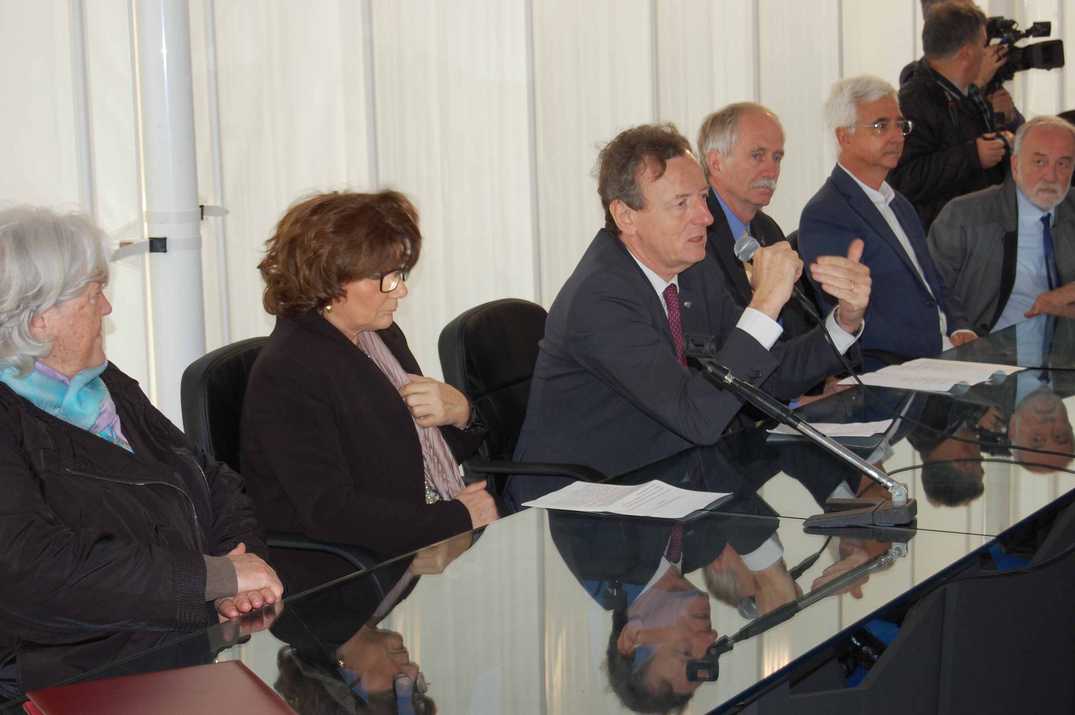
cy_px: 358
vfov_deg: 18.1
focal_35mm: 75
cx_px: 538
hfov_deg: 27.0
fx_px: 2238
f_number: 5.6
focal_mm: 50
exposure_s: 1/60
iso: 400
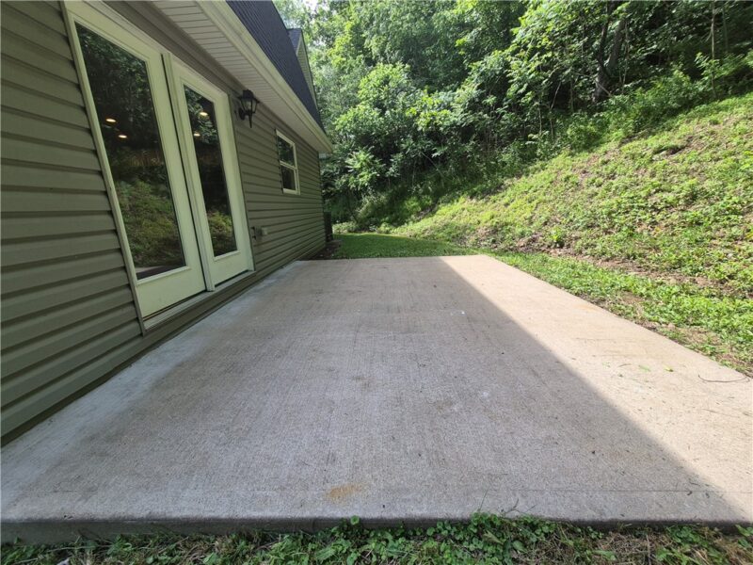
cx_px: 376
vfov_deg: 89.9
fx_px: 283
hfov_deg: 106.2
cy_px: 282
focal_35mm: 13
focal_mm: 1.74
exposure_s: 1/420
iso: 40
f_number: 2.2
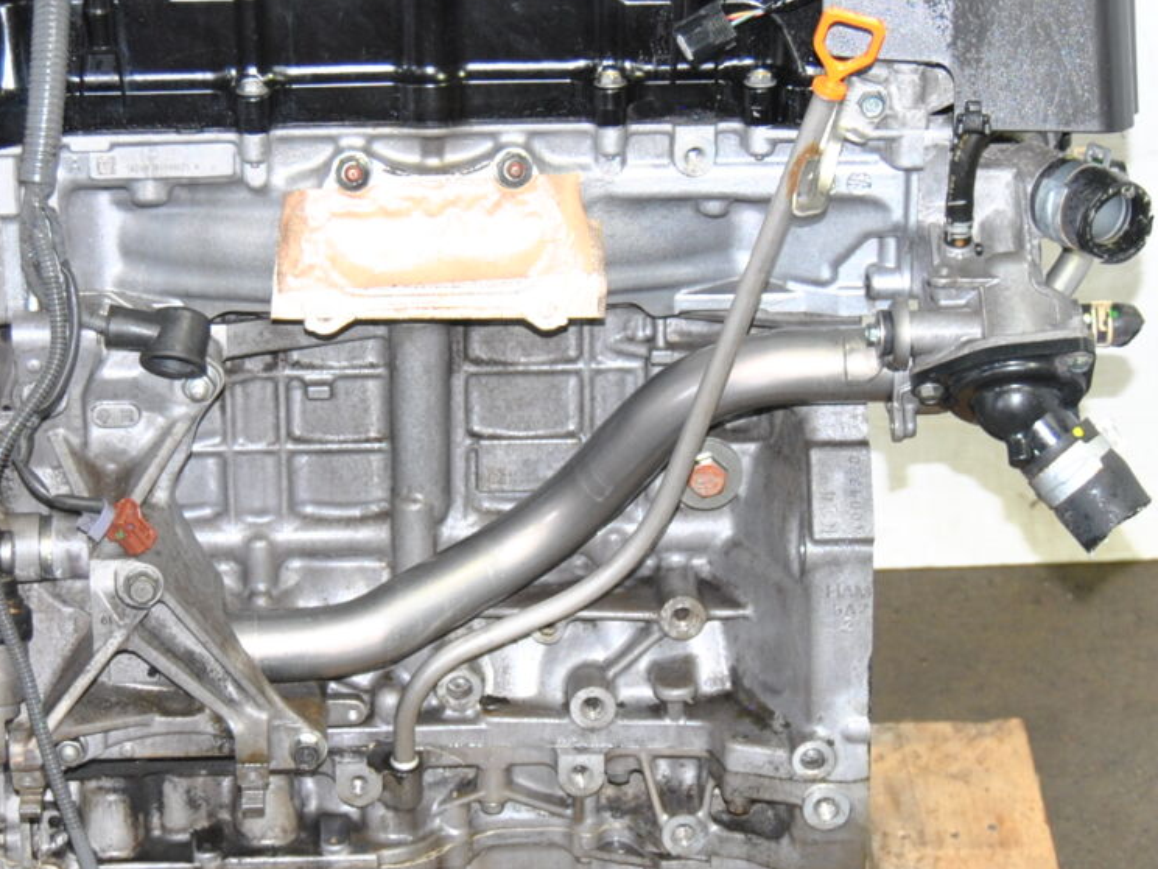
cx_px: 412
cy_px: 373
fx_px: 3947
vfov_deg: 12.6
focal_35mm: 118
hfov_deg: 16.7
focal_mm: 38
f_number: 4.8
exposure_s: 1/60
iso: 400
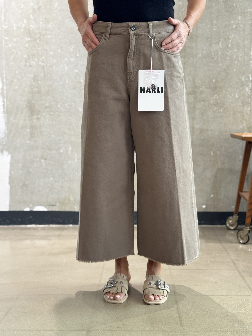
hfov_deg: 30.3
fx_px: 466
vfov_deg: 39.7
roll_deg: +1.1
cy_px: 168
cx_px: 126
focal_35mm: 48
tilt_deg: -6.9
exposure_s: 1/100
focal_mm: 6.76
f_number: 1.78
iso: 100
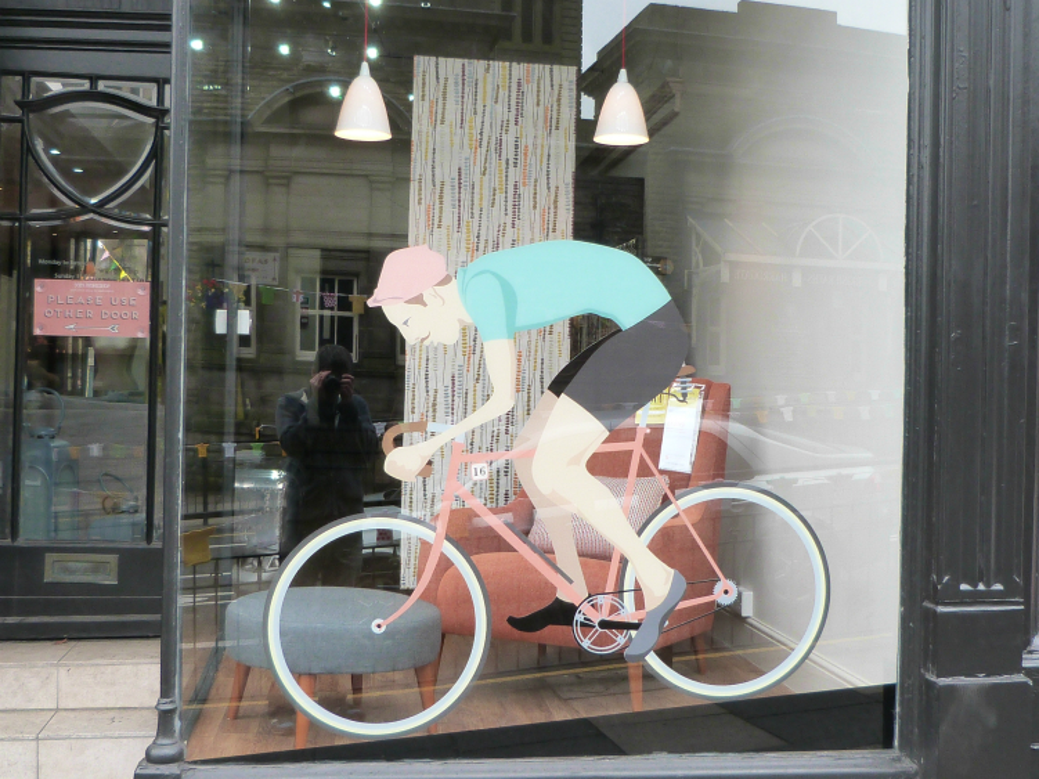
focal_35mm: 25
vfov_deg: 54.9
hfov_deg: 69.4
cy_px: 390
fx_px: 750
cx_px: 520
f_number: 2.8
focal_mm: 4.5
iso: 160
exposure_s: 1/60
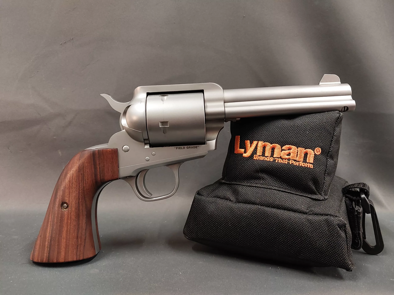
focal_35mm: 27
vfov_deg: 51.4
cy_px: 148
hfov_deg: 65.3
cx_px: 197
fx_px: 307
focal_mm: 4
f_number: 1.8
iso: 400
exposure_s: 1/33.3
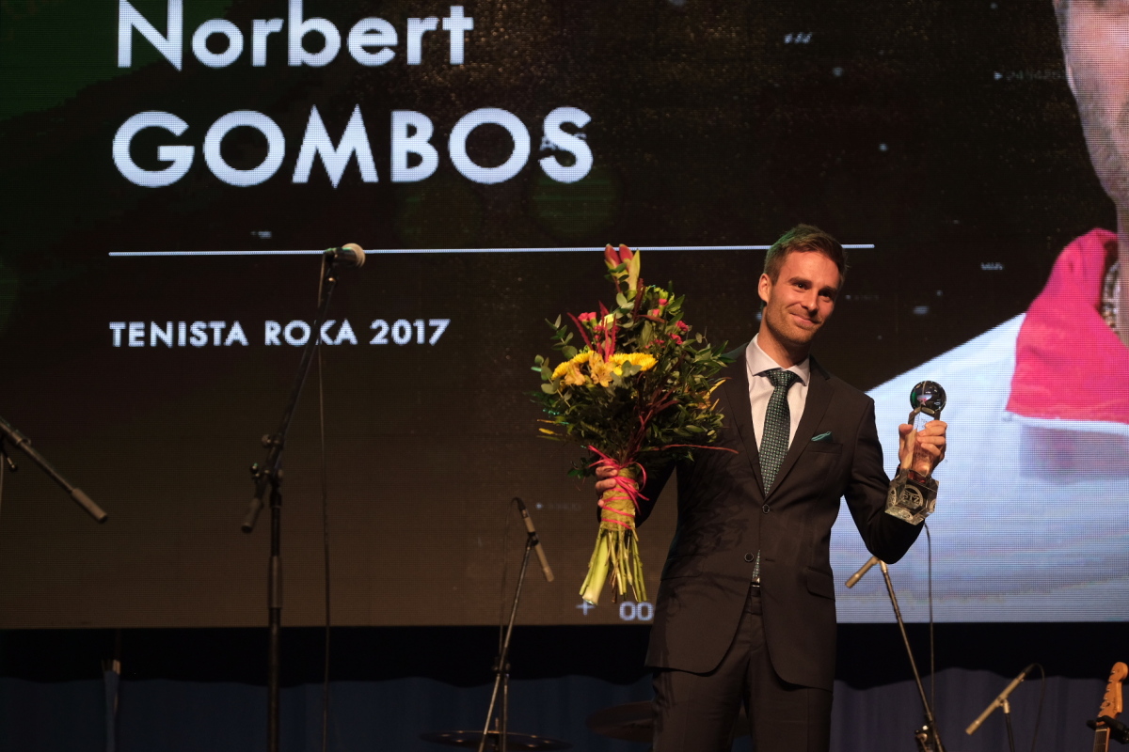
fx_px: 3794
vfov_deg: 11.3
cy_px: 376
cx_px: 564
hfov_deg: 16.9
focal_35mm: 121
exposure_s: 1/100
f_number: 2.8
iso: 1000
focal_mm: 80.4
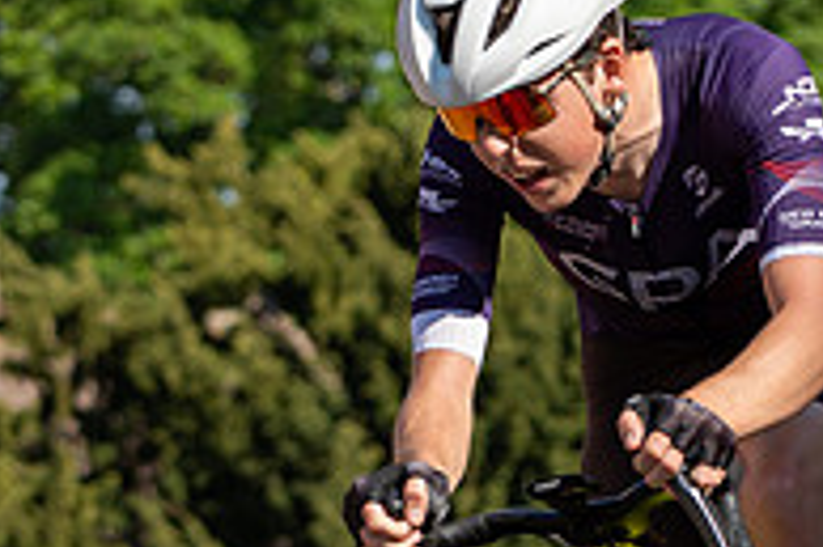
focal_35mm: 307
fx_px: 7012
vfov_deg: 4.5
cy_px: 708
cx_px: 584
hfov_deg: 6.7
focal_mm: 75
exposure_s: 1/1000
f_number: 3.5
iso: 100
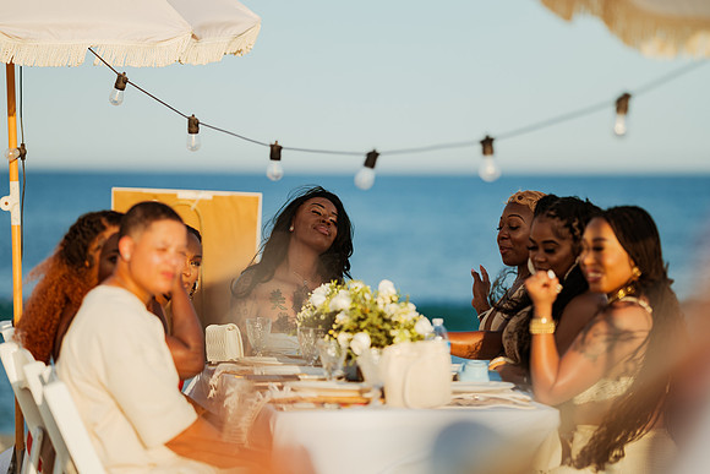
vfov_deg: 10.2
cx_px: 355
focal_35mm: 135
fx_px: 2663
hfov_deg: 15.2
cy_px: 237
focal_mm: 135
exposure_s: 1/3200
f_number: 1.8
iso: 100
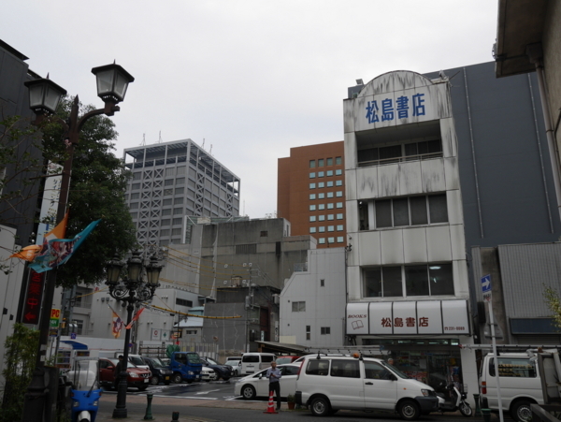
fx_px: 519
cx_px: 280
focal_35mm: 32
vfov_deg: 44.2
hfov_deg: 56.8
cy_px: 211
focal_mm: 16
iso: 200
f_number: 5.6
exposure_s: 1/250
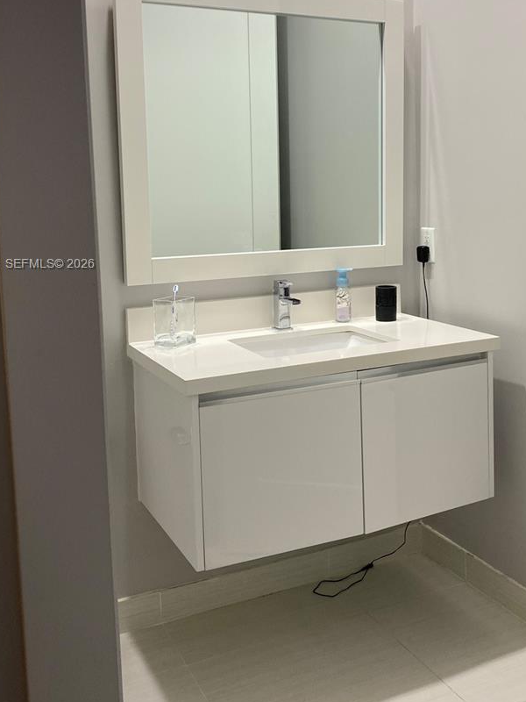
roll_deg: +1.6
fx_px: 790
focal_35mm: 39
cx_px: 327
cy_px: 265
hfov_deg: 36.6
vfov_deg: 47.4
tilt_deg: -5.6
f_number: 1.8
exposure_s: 1/60
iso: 80
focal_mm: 4.25
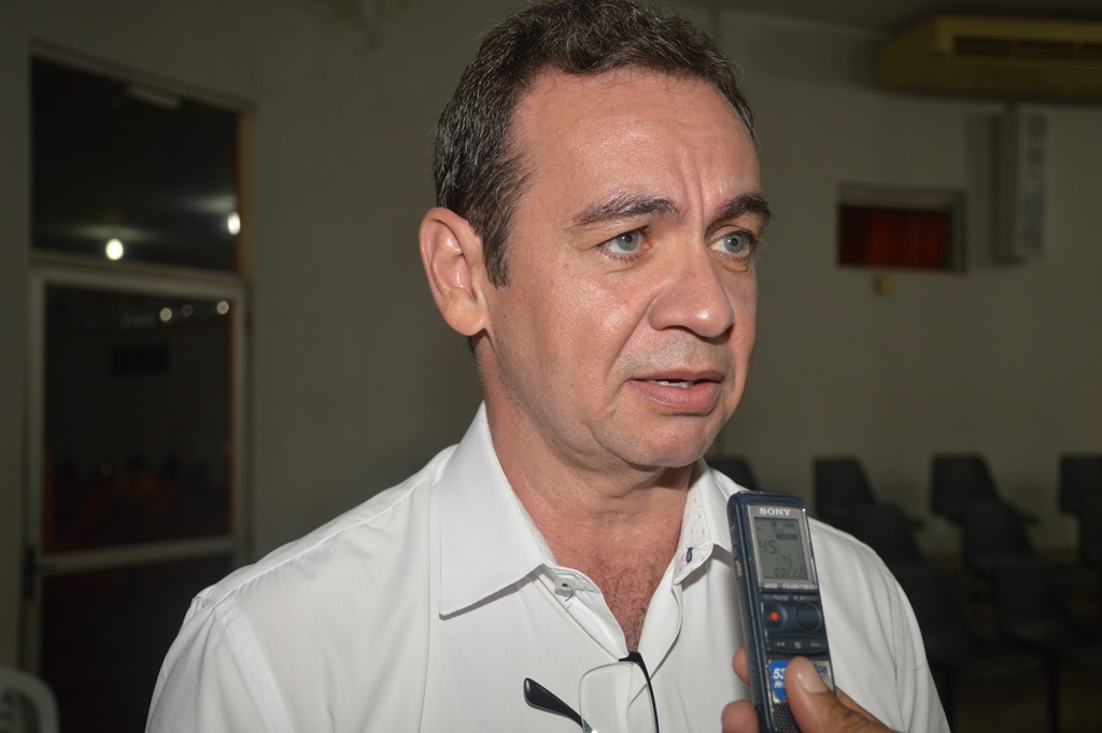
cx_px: 551
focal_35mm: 40
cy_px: 366
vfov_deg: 33.0
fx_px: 1239
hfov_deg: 48.0
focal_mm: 27
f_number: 4
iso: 200
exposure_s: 1/60
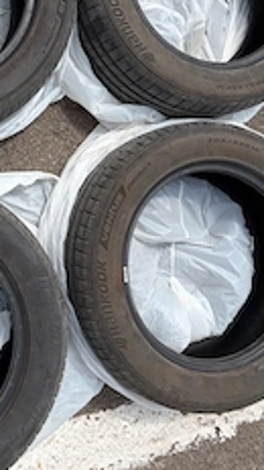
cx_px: 32
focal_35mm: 49
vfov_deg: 41.5
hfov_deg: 23.8
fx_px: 610
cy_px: 151
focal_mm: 5.96
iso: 50
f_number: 1.6
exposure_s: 1/4065
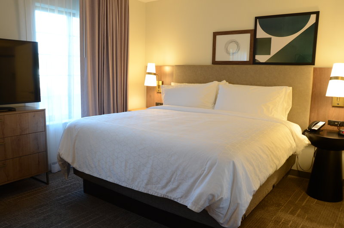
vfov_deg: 43.4
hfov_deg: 62.0
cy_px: 114
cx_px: 172
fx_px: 286
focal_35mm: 30
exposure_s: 1/25
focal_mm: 20
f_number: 7.1
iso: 640
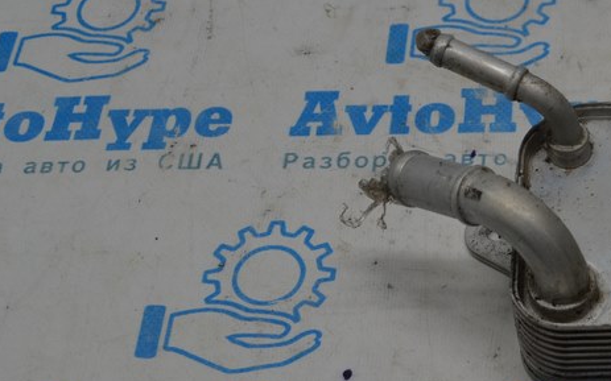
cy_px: 237
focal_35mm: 88
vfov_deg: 14.8
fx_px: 1465
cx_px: 651
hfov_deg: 22.4
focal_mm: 26
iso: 250
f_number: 5.6
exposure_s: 1/125
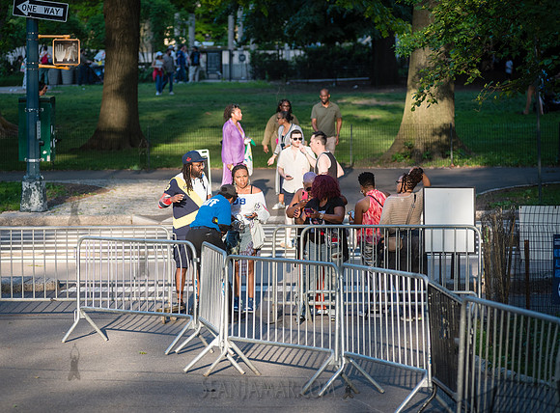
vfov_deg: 8.4
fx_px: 2823
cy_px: 195
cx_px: 233
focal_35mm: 176
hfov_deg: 11.3
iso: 500
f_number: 4
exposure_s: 1/500
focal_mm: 155
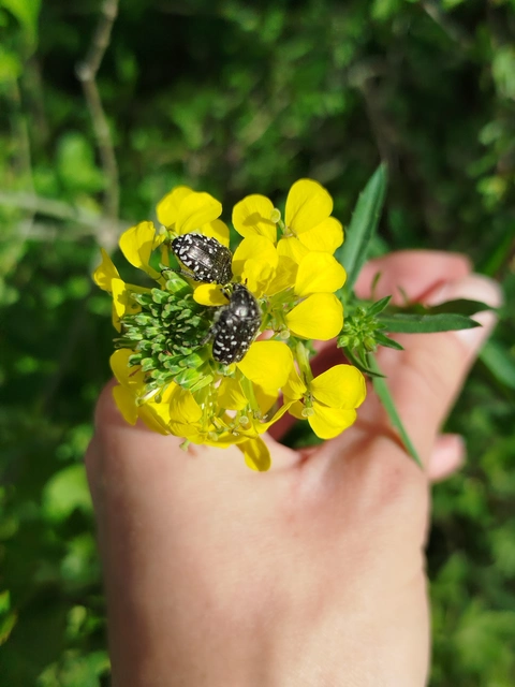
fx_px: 714
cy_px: 344
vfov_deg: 51.4
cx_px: 258
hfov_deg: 39.7
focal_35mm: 36
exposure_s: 1/1344
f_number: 1.7
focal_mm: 5.31
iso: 50
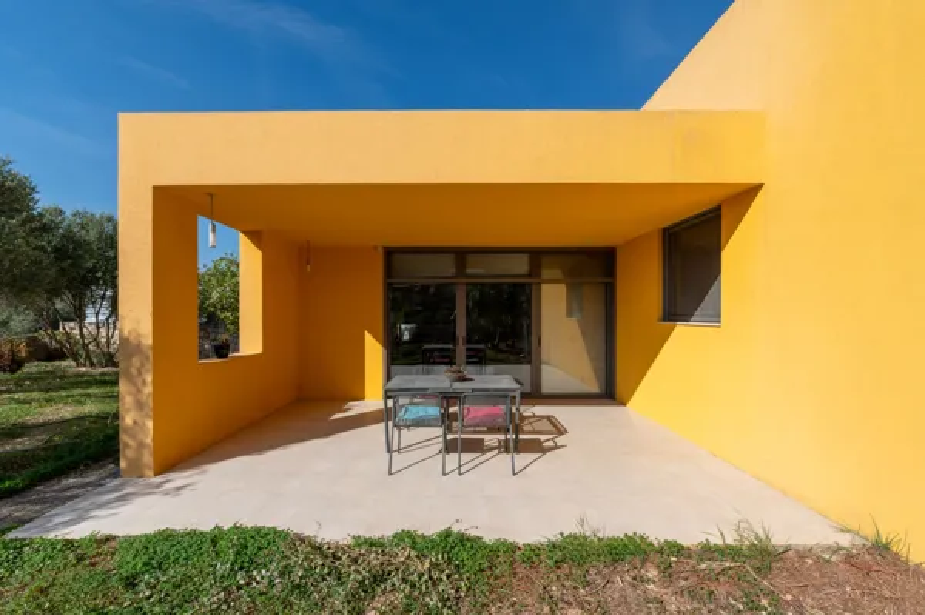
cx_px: 462
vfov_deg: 81.1
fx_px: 359
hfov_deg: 104.3
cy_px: 308
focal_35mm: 14
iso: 100
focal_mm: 14
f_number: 10
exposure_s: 1/1000
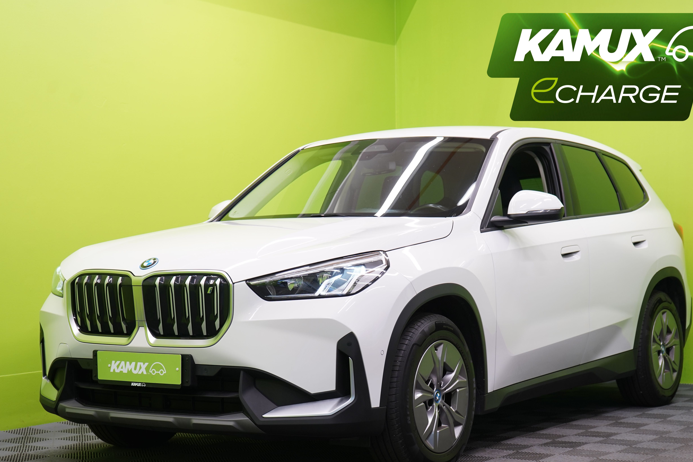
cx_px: 364
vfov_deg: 20.6
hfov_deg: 30.5
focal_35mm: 66
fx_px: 1270
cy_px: 265
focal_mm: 54
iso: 400
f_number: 5
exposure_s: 1/30
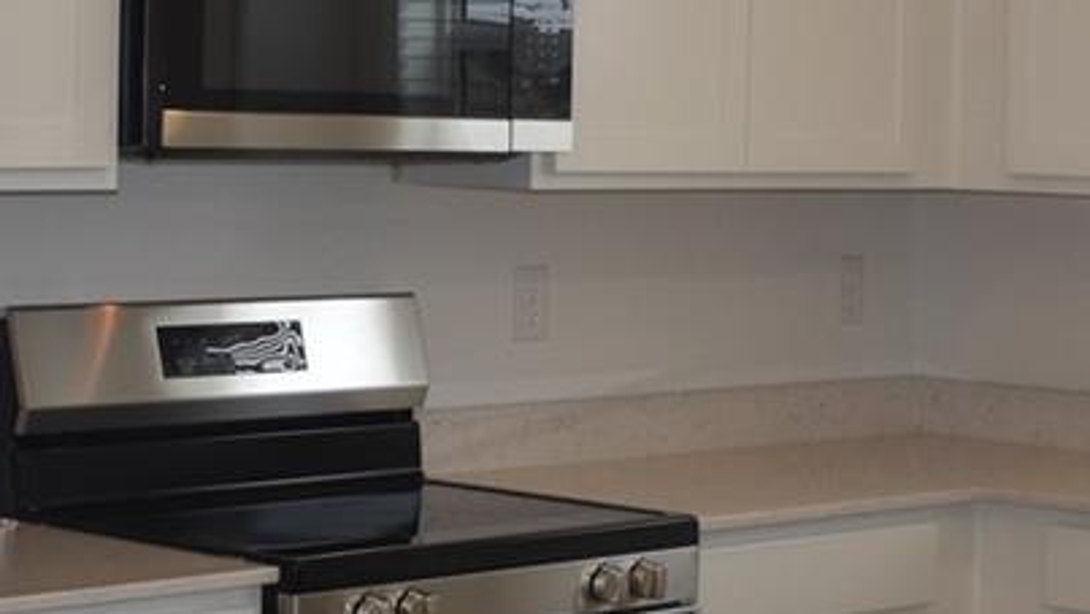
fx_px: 4195
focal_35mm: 145
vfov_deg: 8.4
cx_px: 565
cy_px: 414
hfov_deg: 14.8
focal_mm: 23
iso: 280
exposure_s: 1/125
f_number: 5.6
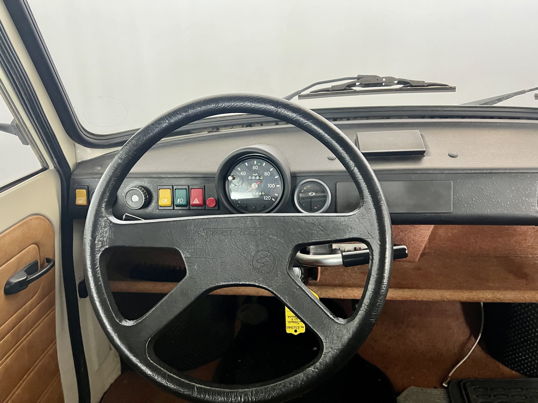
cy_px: 202
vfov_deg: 53.1
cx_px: 269
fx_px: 404
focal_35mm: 26
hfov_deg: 67.3
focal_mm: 5.7
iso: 250
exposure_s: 1/50
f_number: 1.5
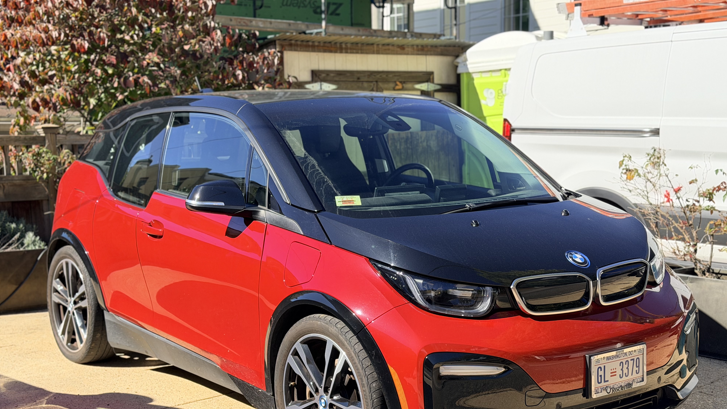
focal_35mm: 53
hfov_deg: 39.2
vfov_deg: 22.5
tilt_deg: -8.5
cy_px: 275
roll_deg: +1.4
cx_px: 359
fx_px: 1022
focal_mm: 6.76
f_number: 1.78
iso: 100
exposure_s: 1/2415
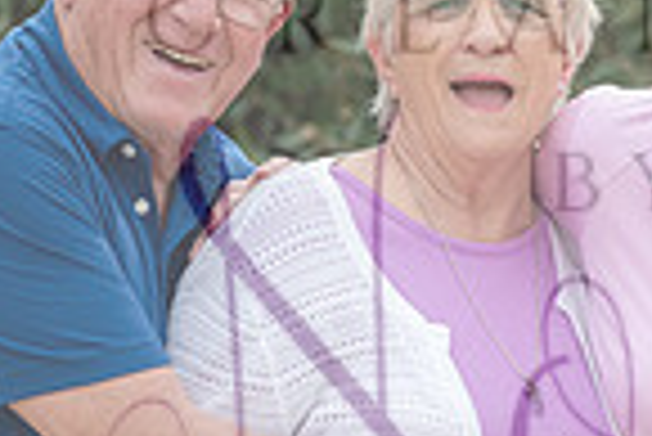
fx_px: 7252
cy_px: 272
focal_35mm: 400
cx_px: 674
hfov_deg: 5.1
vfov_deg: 3.4
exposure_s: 1/640
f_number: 5.6
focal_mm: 100
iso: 400
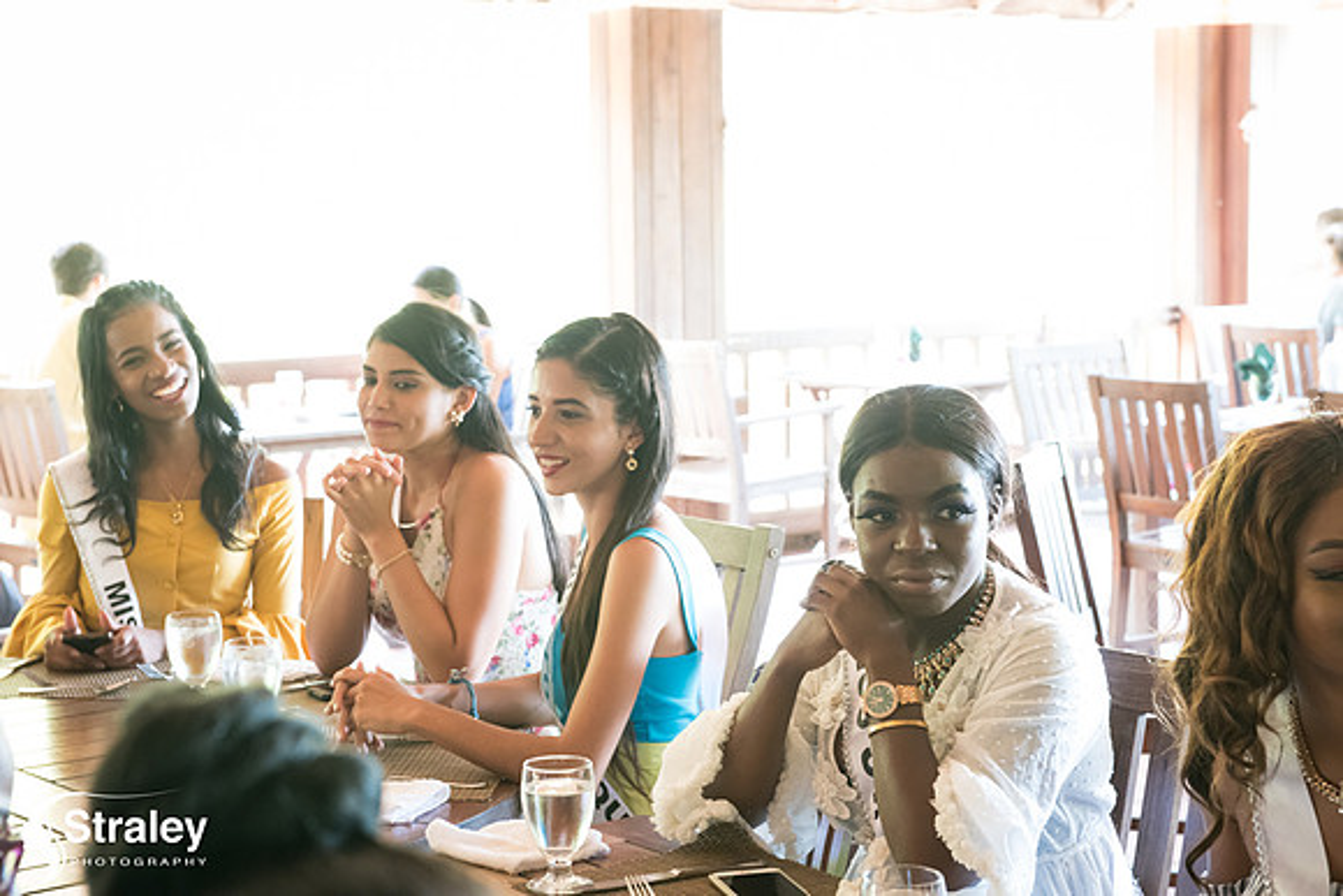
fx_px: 2612
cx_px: 672
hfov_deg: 28.8
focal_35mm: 70
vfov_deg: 19.5
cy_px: 448
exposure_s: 1/25
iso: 4000
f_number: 8
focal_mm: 70
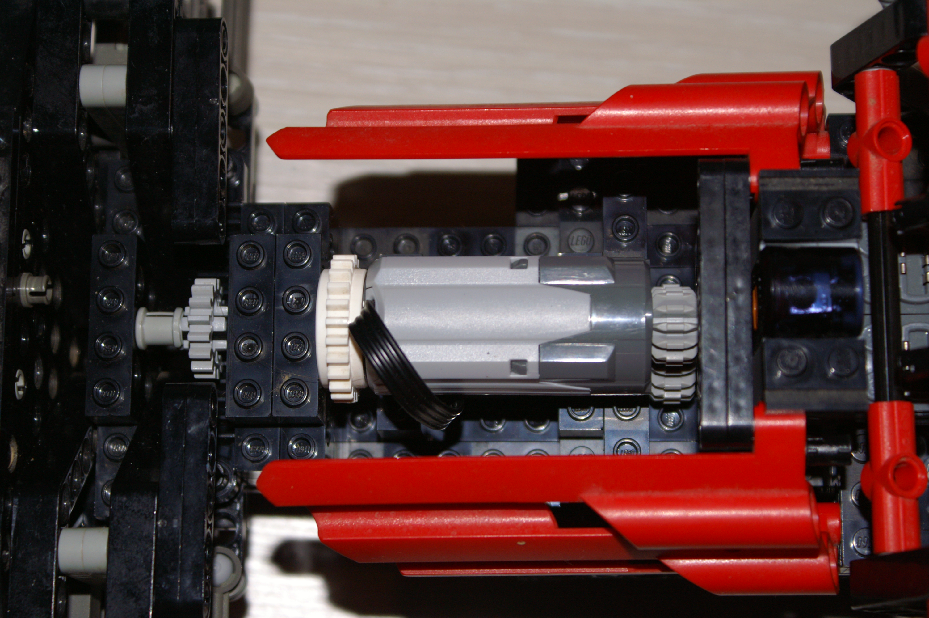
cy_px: 309
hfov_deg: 22.6
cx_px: 464
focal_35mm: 90
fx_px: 2320
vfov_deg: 15.2
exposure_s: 1/125
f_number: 5.6
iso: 400
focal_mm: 60
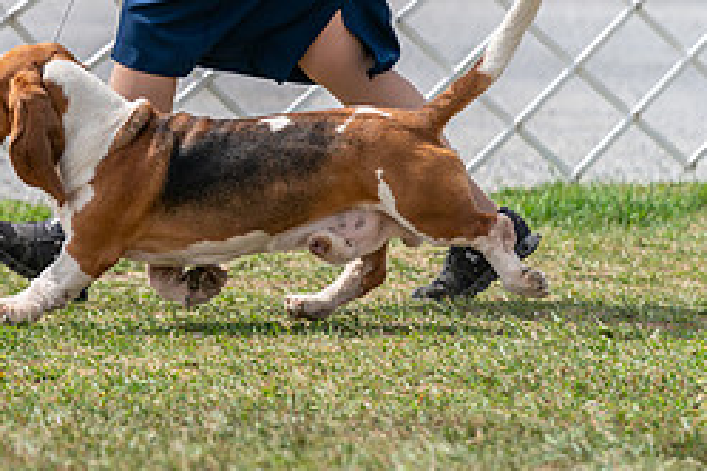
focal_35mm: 451
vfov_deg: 3.0
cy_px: -41
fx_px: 8856
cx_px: 20
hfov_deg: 4.6
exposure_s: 1/1600
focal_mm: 194
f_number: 4
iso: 160
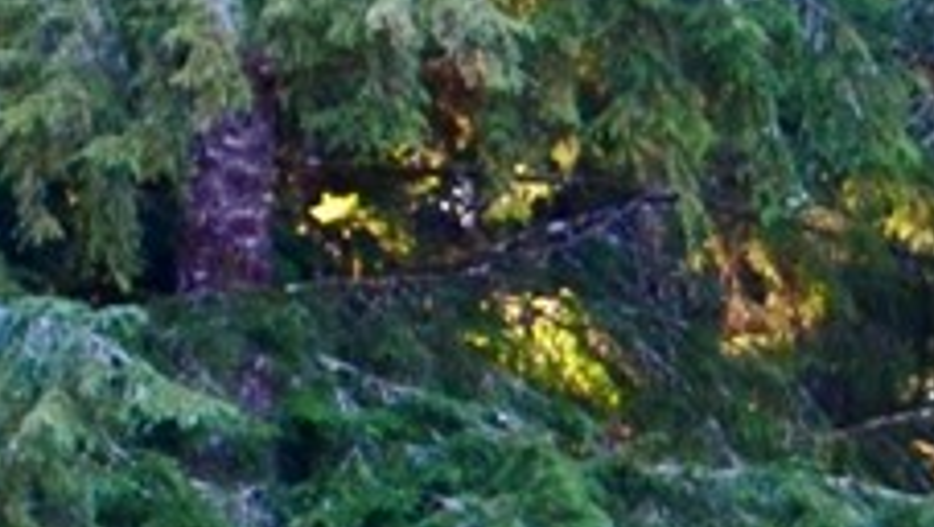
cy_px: 2019
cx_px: 2670
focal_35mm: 775
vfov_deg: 1.6
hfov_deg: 2.7
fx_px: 19205
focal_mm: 66
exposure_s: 1/60
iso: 400
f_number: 5.3
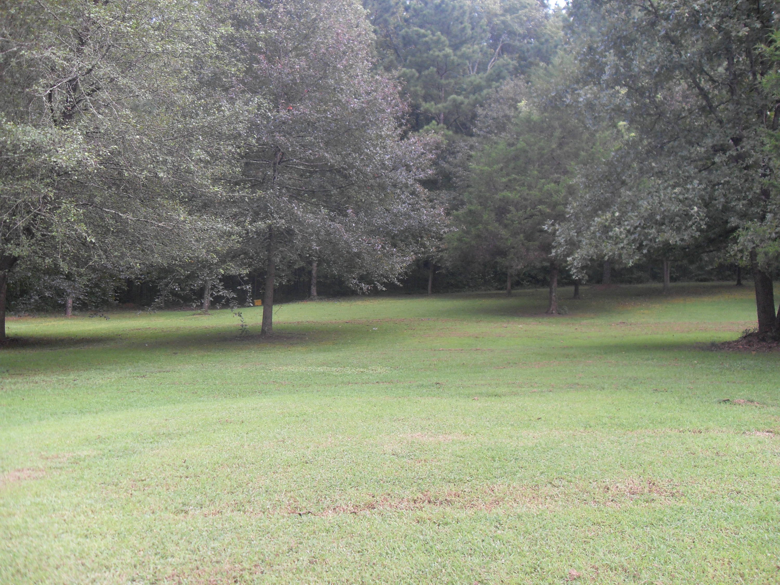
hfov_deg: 54.0
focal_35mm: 34
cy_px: 292
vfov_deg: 41.8
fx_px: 766
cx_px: 390
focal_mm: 6.3
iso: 100
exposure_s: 1/60
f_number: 2.8
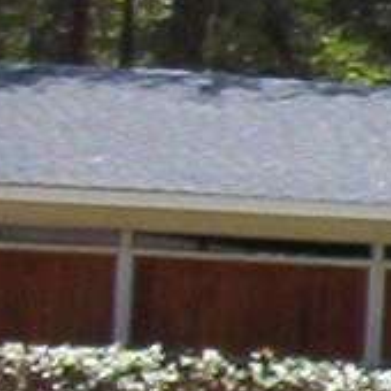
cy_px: 437
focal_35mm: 332
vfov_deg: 5.3
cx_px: 1619
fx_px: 4243
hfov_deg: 4.7
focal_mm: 6
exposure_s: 1/206
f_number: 4.5
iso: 100
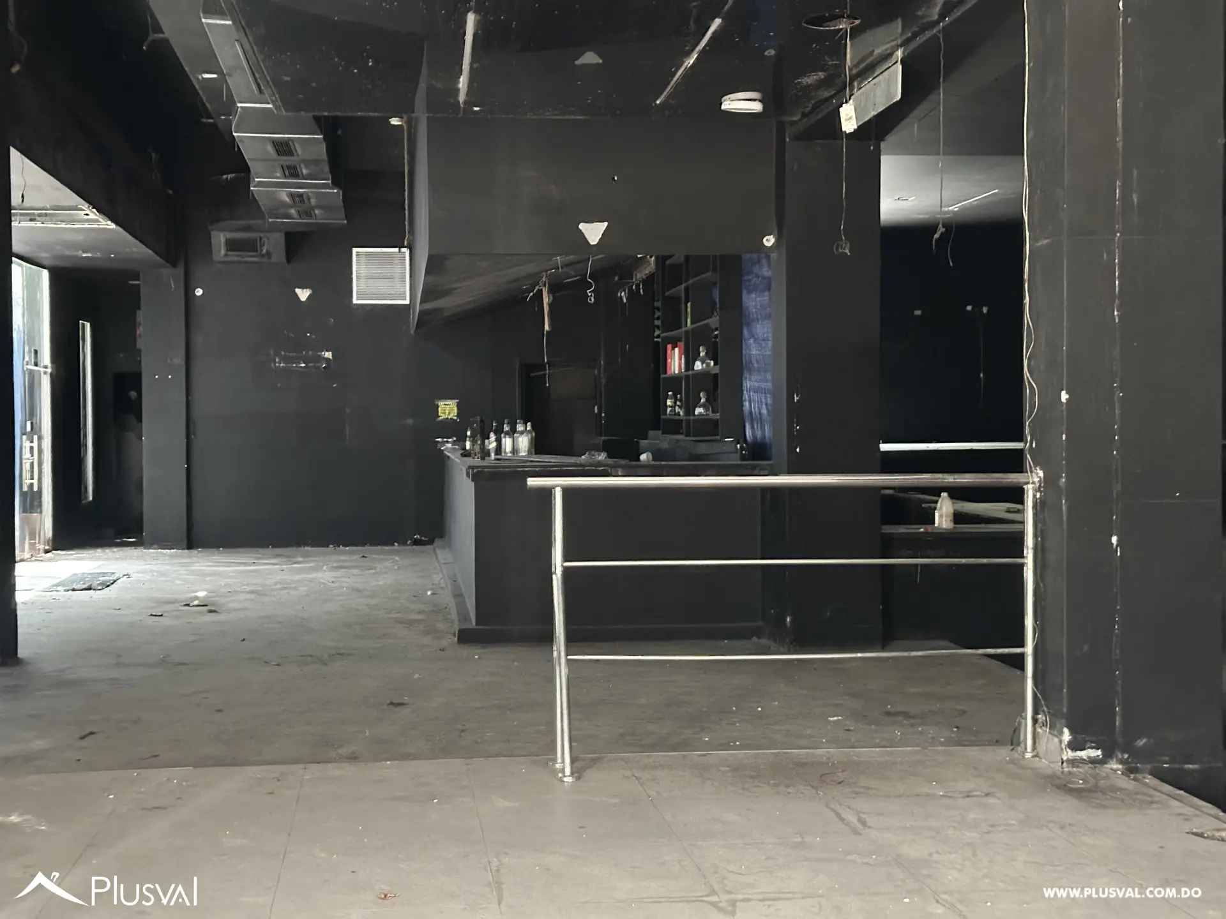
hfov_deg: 39.7
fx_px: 1700
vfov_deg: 30.3
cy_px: 460
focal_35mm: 48
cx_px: 613
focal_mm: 6.86
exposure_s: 1/24
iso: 640
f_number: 1.78
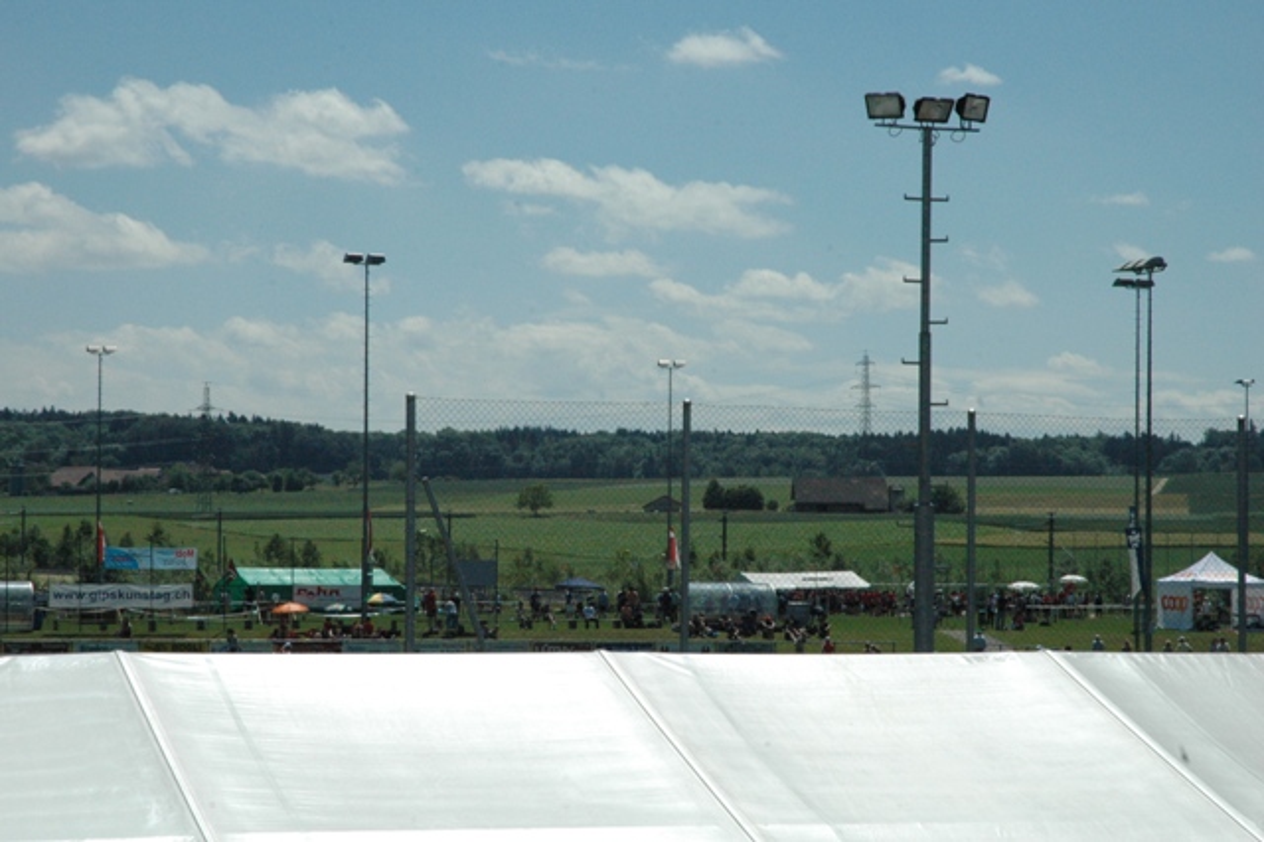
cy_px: 421
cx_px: 632
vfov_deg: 13.0
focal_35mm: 105
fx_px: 3685
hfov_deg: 19.5
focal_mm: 70
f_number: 18
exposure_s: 1/1250
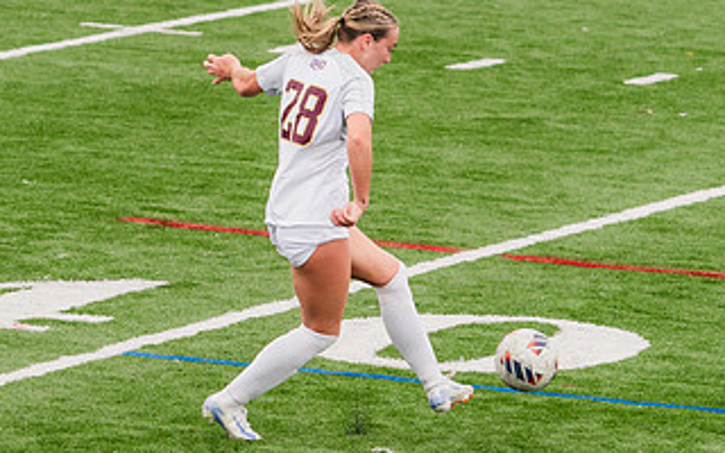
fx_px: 9484
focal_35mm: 480
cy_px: 265
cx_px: 250
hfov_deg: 4.4
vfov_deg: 2.7
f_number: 5.6
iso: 640
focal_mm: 200
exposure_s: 1/1600
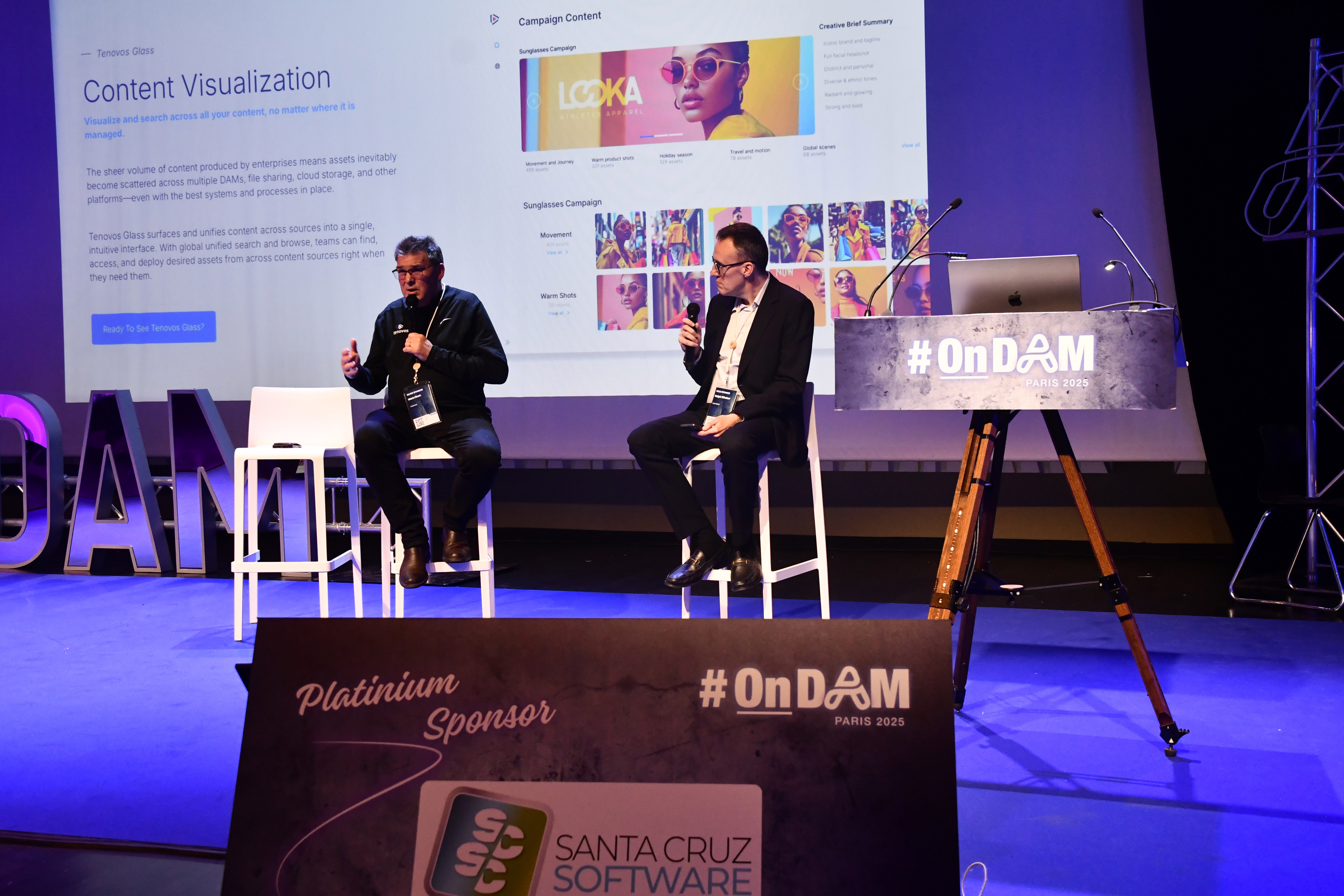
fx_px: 1568
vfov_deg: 31.9
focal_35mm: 42
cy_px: 448
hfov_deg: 46.4
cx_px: 672
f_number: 5.6
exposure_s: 1/100
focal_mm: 28
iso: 2000
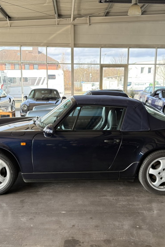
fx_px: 234
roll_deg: -0.4
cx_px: 79
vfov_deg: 55.8
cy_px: 126
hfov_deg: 38.9
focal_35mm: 34
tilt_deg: -9.8
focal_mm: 6.76
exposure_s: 1/186
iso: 200
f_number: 1.78
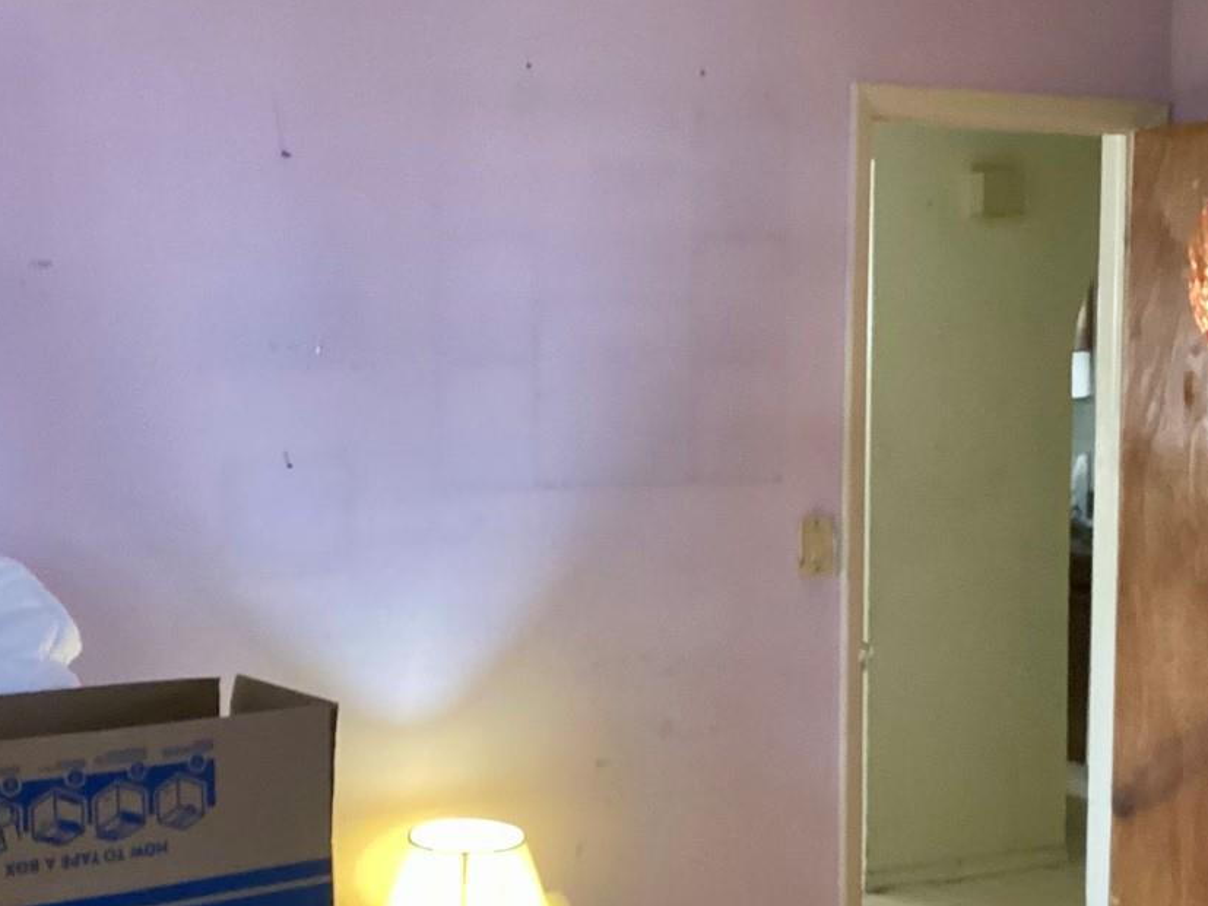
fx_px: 2094
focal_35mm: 60
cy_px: 592
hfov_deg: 32.1
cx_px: 459
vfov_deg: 24.3
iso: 320
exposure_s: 1/40
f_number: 2.4
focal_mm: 3.3
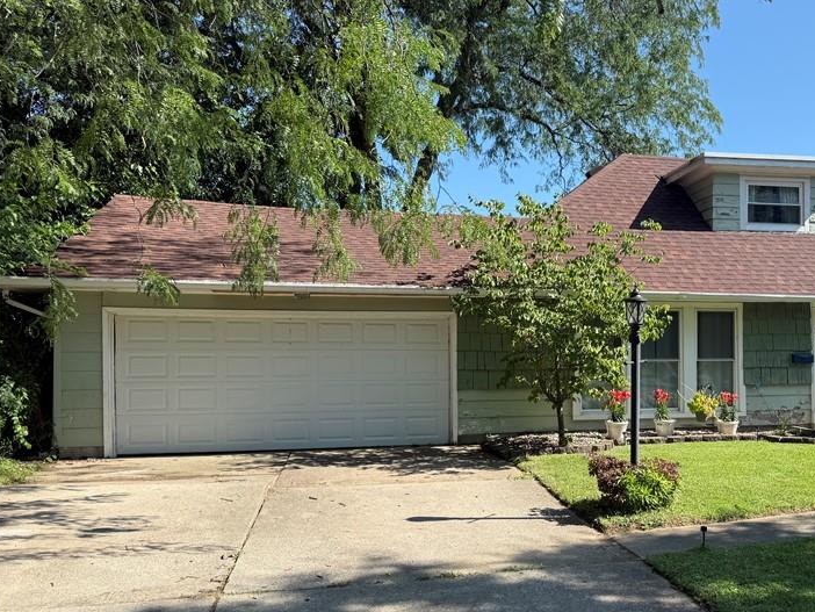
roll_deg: -0.1
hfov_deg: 50.9
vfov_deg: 40.6
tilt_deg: +0.0
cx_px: 589
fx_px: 824
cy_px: 352
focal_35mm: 35
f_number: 1.78
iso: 80
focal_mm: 6.76
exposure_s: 1/2232
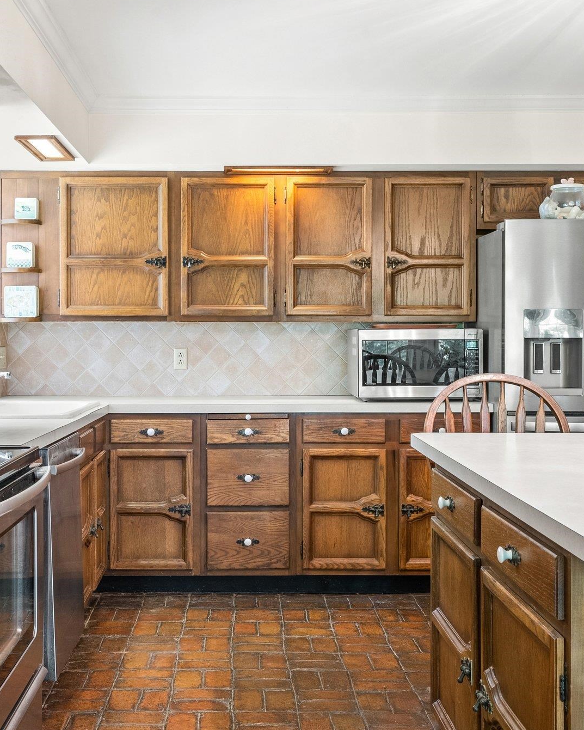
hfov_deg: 34.8
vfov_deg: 42.9
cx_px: 251
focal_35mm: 43
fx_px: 929
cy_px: 364
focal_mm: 30
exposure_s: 1.3
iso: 640
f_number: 10
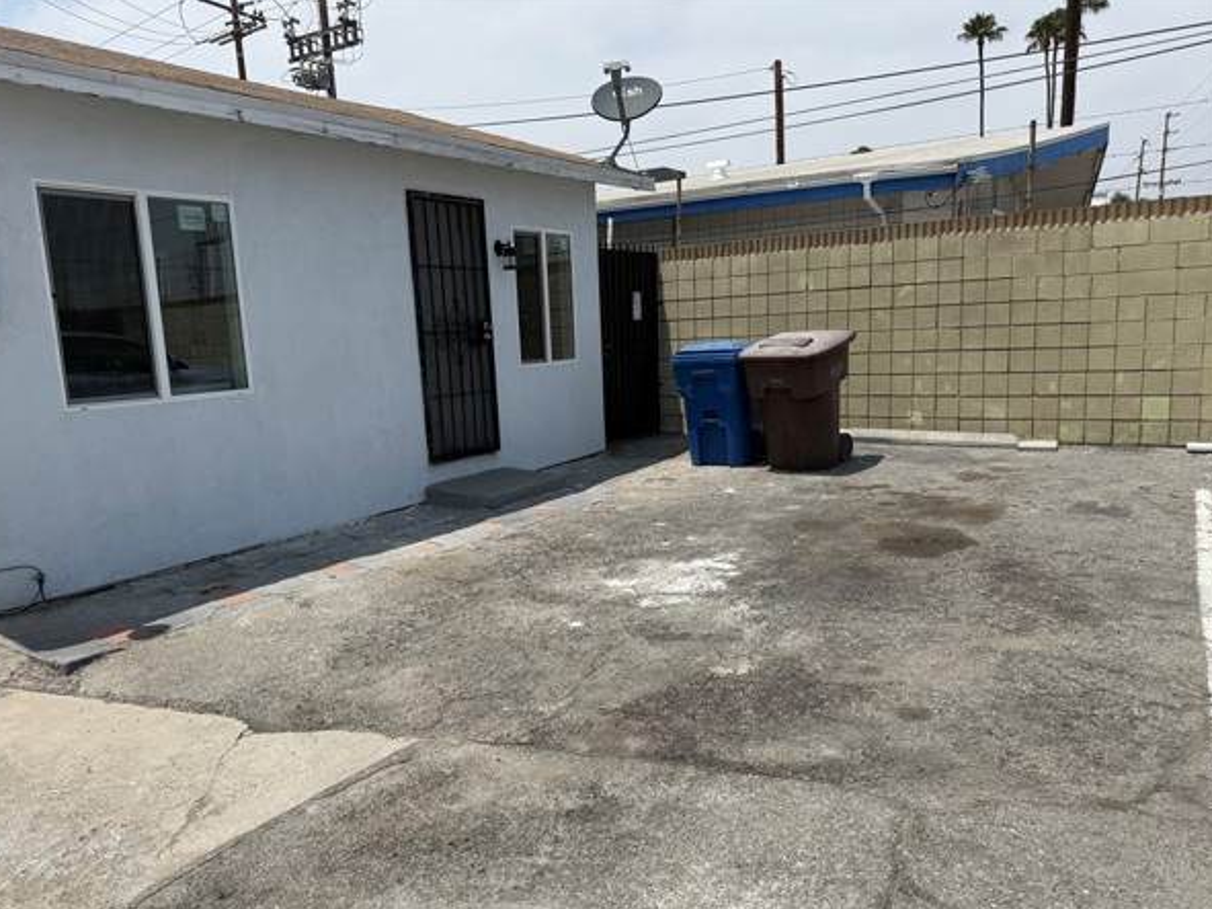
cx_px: 566
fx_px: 910
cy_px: 486
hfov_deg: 67.2
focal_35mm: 26
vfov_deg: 53.0
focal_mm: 6.76
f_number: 1.78
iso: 80
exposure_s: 1/7353
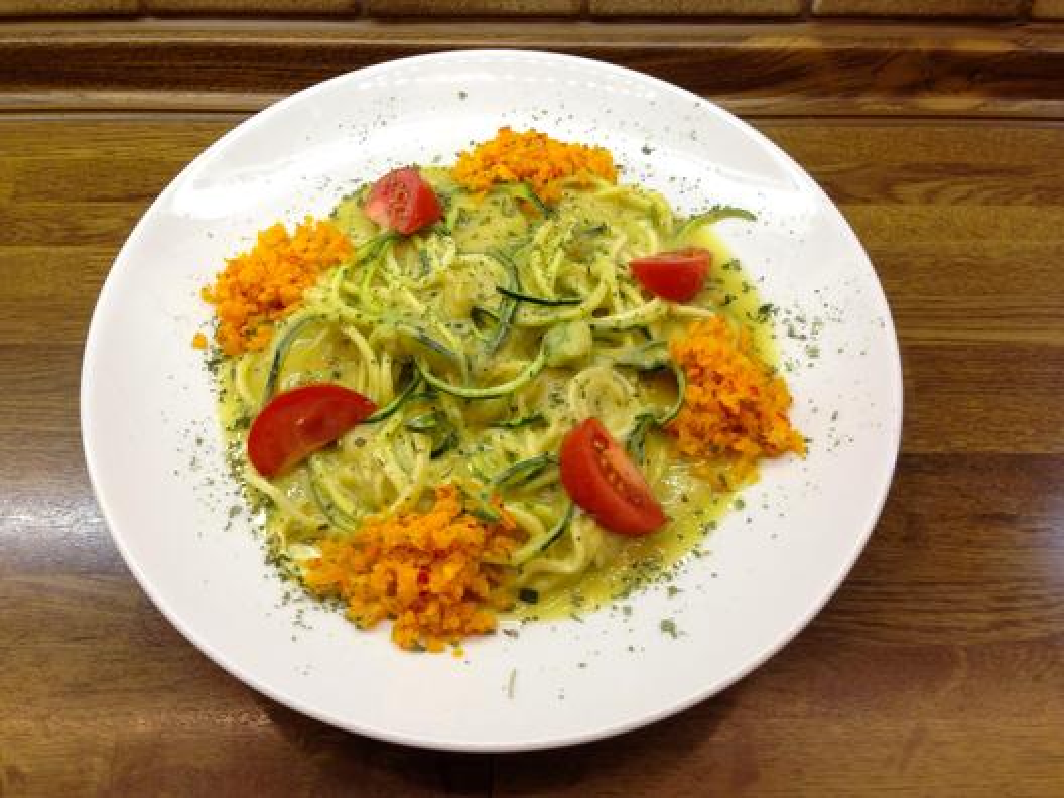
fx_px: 1014
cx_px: 532
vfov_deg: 42.9
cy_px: 399
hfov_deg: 55.4
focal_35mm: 33
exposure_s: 1/33
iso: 64
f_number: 2.4
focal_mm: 4.12
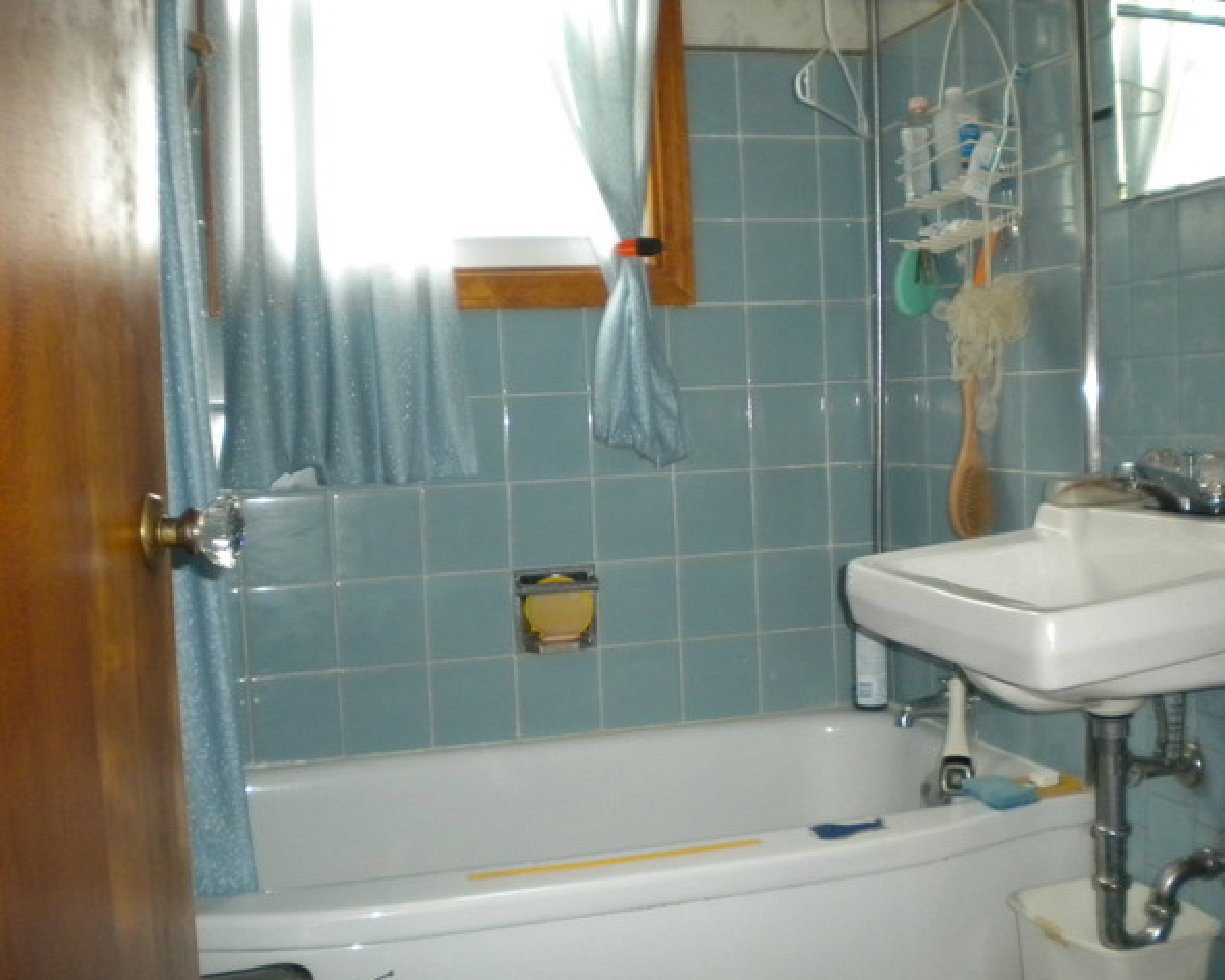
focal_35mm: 37
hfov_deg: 49.1
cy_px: 493
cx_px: 630
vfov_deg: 40.1
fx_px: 1342
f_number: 3.1
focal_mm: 6.3
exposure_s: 1/30
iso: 400
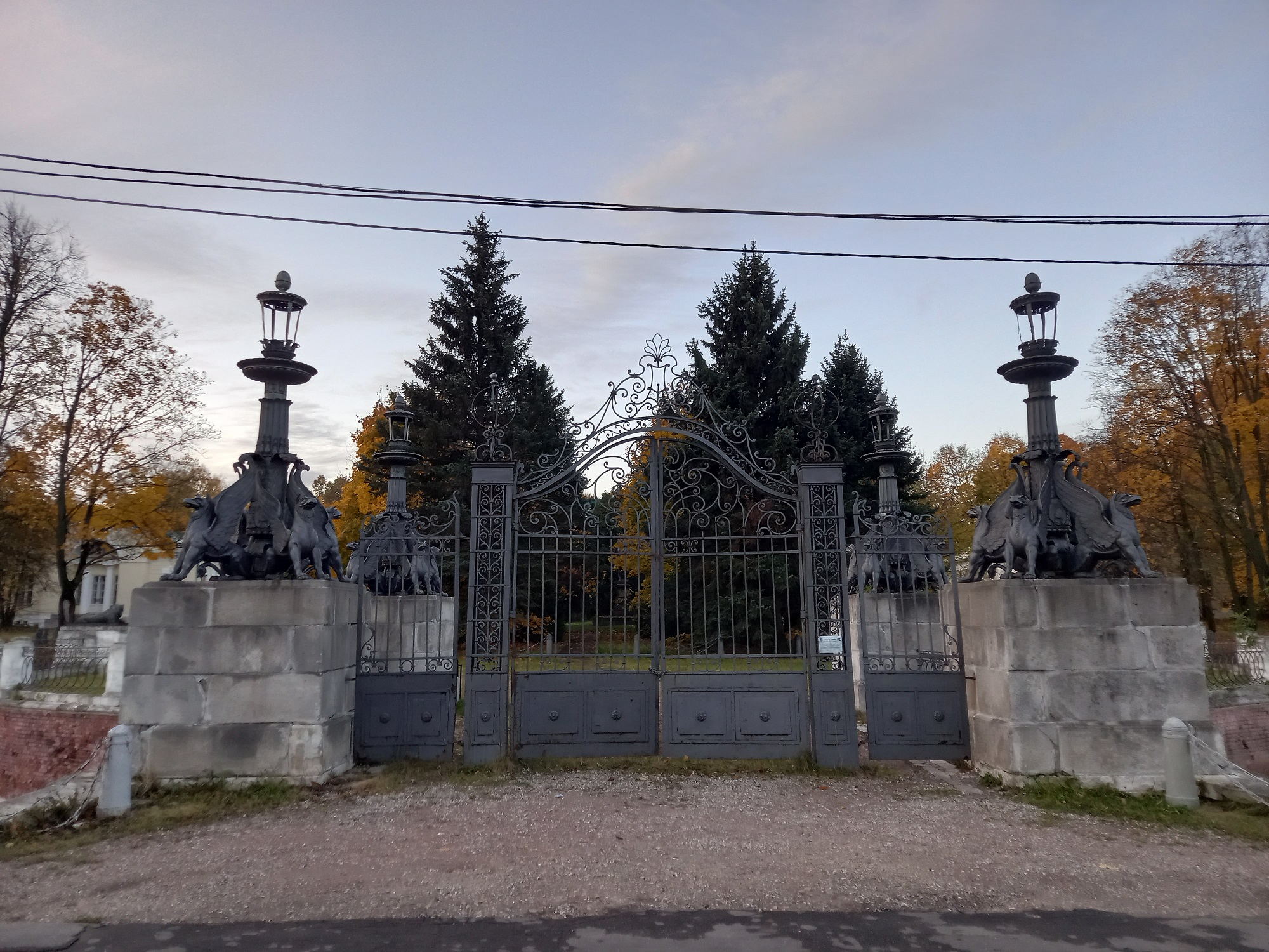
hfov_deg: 69.4
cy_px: 476
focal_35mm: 25
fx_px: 916
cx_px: 634
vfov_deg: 54.9
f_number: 2
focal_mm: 4.6
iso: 100
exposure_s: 1/50
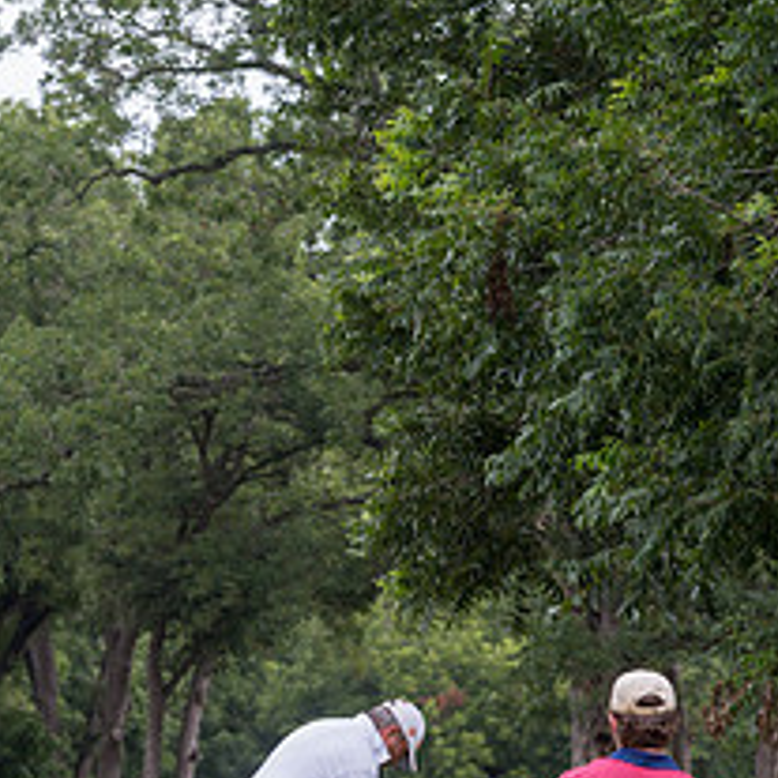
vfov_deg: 7.0
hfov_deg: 7.0
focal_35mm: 250
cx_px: 229
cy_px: 714
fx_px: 6357
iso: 250
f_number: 4
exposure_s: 1/200
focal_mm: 105
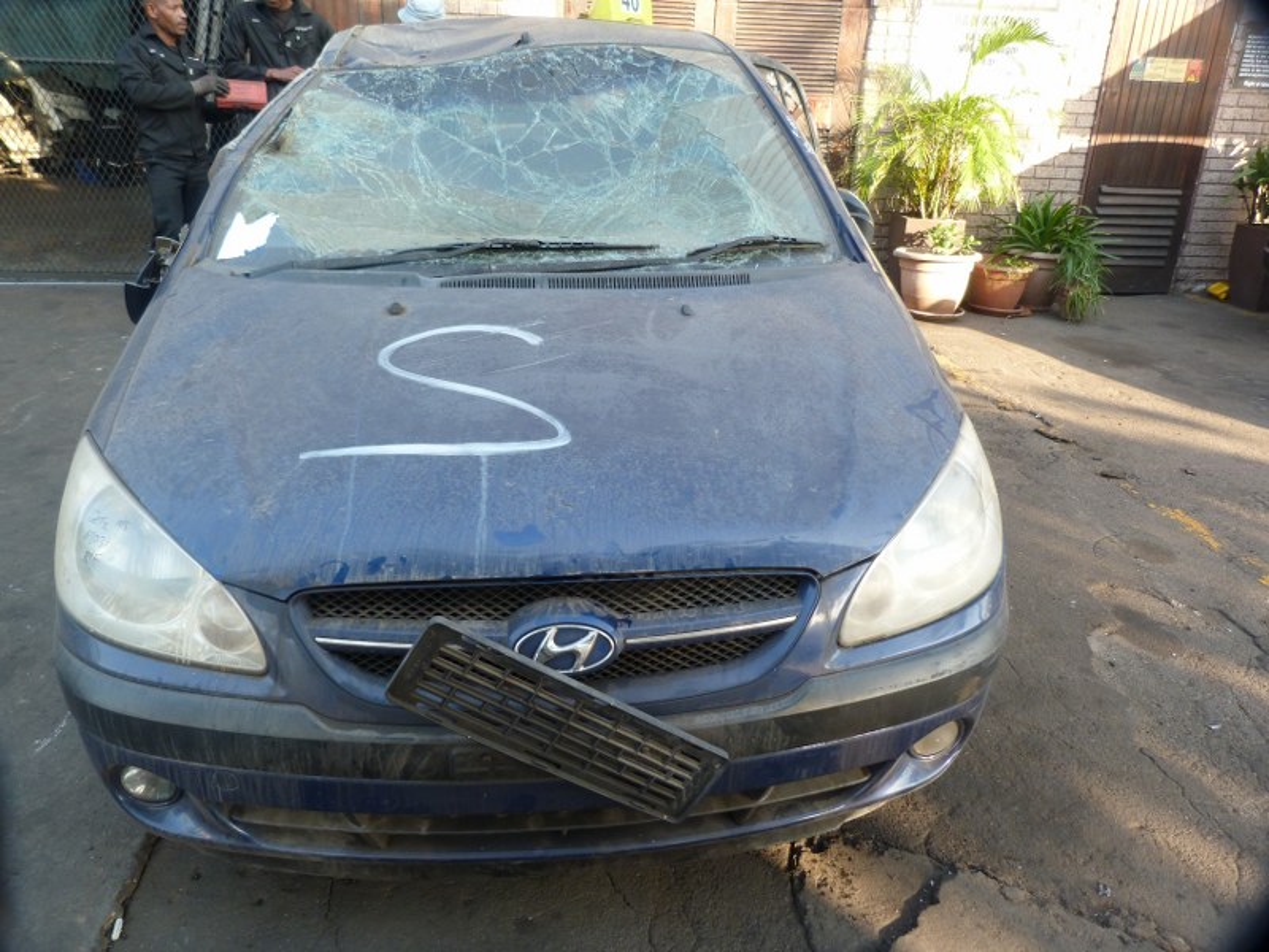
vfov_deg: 54.9
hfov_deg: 69.4
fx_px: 916
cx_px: 634
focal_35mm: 25
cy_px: 476
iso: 100
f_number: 2.8
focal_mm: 4.5
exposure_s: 1/60
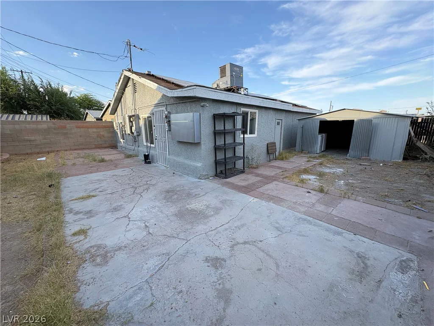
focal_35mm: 14
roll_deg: +0.7
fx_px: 176
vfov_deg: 85.7
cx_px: 217
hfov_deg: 102.1
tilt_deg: -12.6
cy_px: 163
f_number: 2.2
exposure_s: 1/522
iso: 64
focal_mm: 2.22
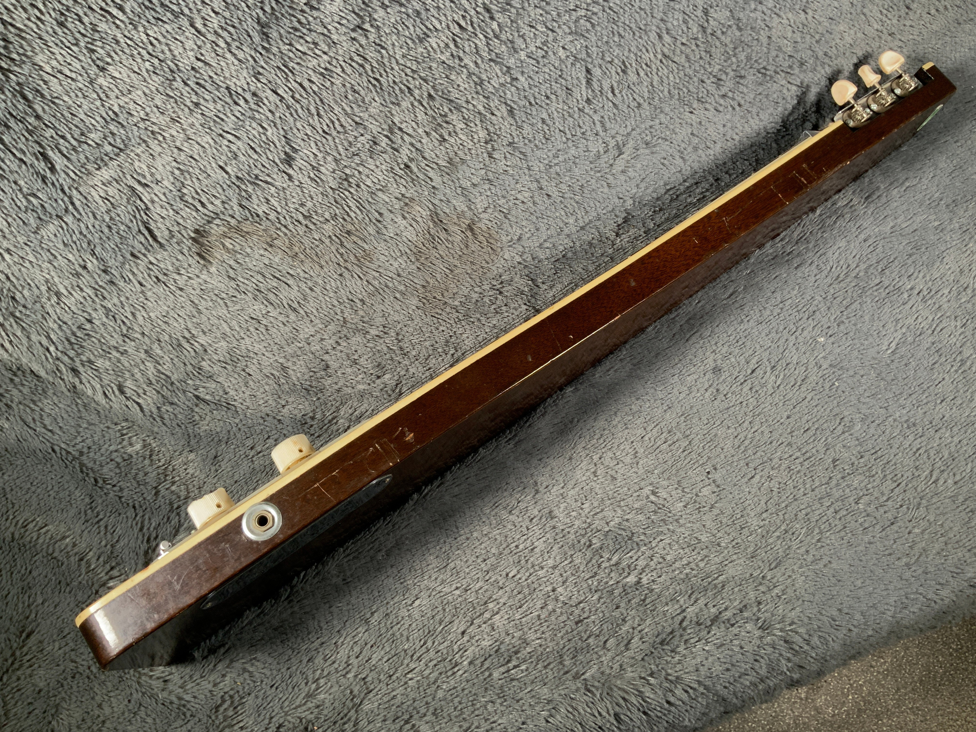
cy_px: 366
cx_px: 488
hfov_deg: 61.7
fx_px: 818
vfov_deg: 48.2
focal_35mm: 29
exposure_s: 1/104
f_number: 1.8
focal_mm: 3
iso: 64
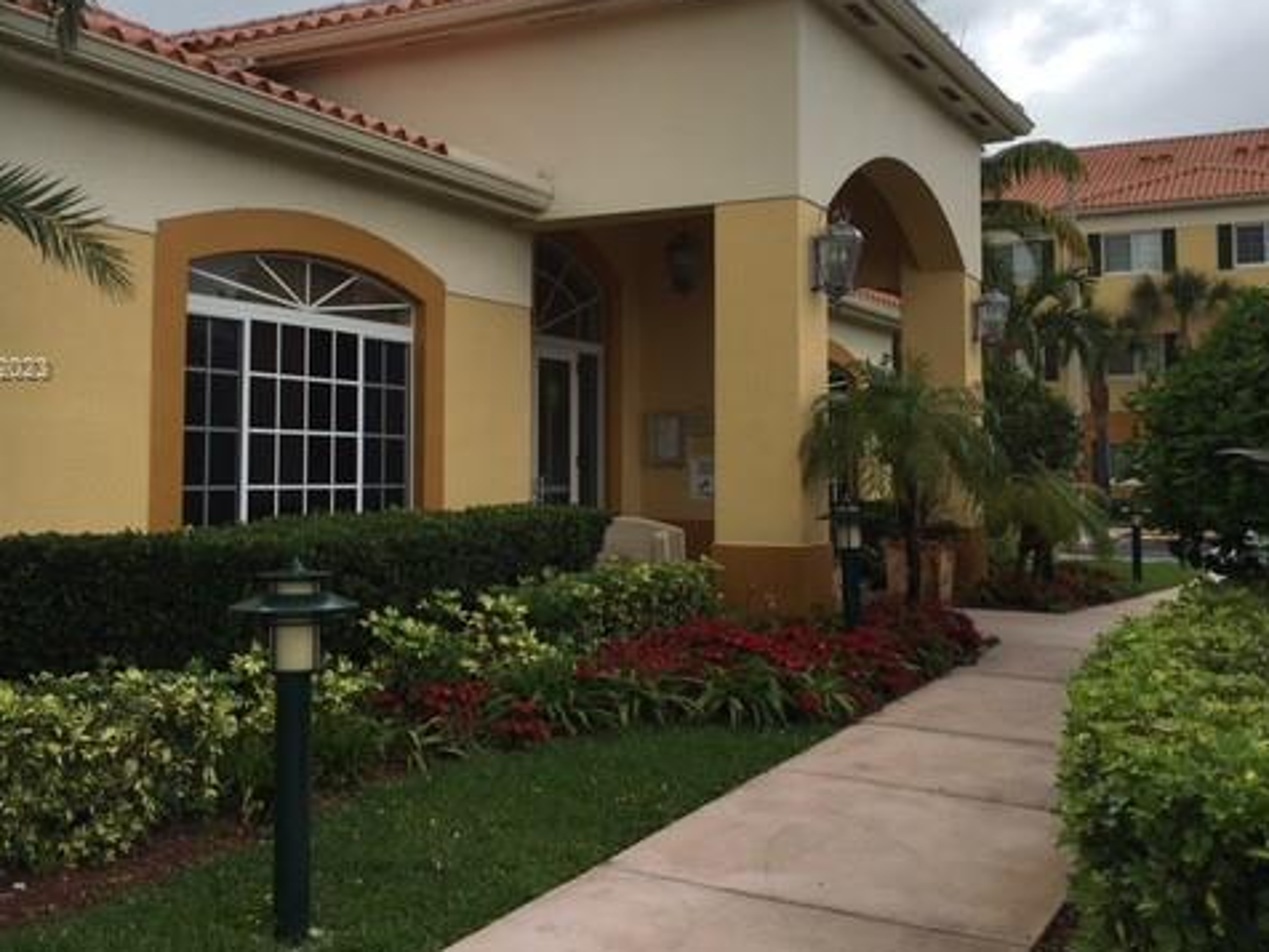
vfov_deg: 36.7
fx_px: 1430
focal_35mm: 39
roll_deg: -0.8
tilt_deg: +4.6
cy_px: 371
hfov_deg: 47.7
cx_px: 533
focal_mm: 4.15
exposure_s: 1/864
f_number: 2.2
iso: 25
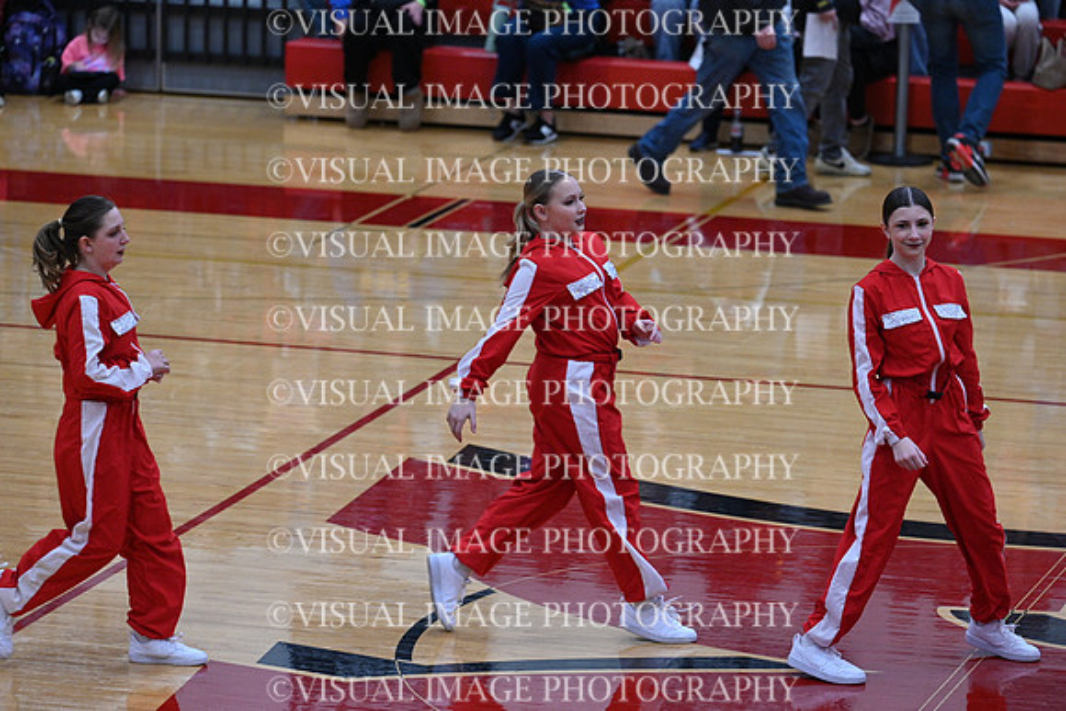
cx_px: 533
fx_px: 5627
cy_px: 356
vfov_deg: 7.2
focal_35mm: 190
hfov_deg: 10.8
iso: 4000
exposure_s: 1/400
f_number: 4
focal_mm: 190
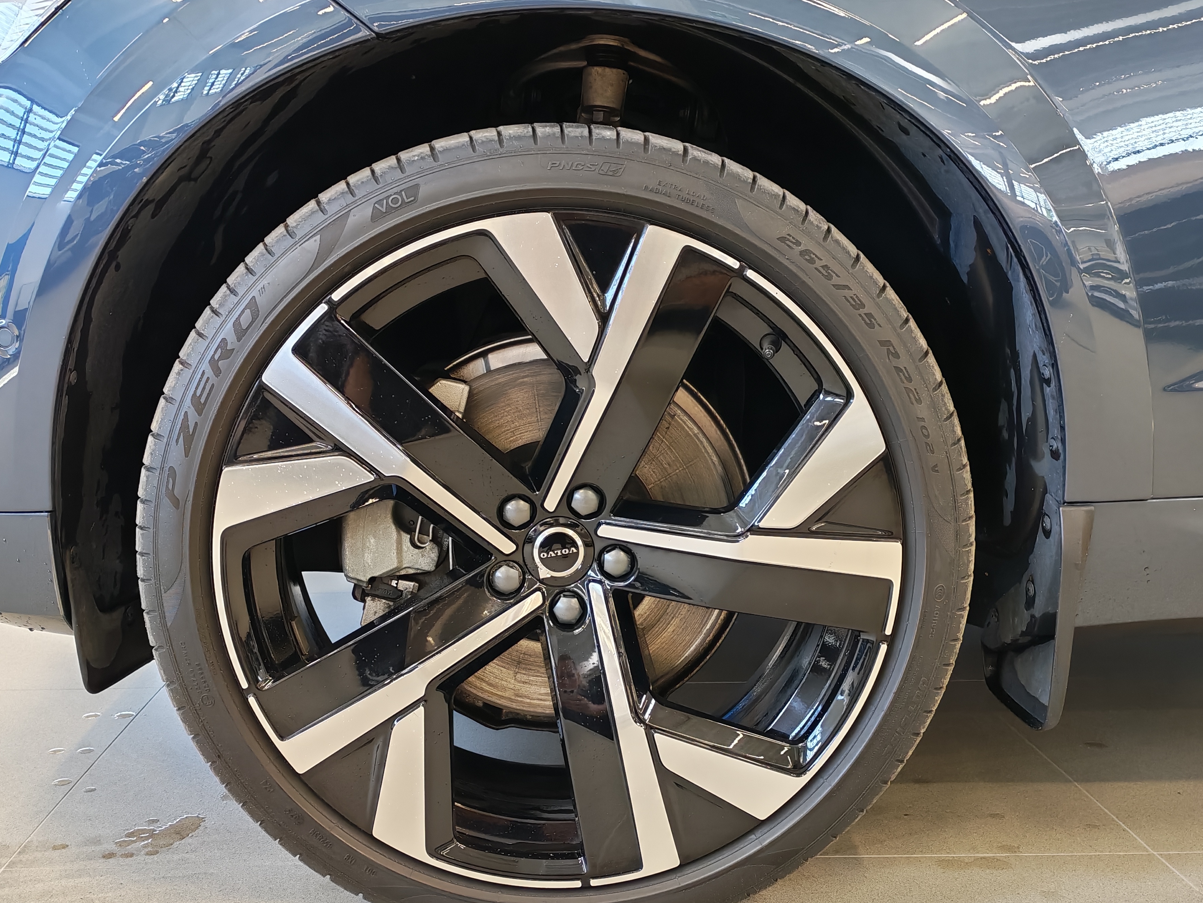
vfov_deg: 37.7
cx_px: 572
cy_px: 513
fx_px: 1321
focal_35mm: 38
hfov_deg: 49.0
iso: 500
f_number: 1.9
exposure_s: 1/100
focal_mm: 6.12
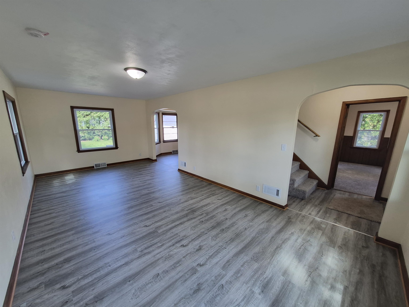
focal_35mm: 13
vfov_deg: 89.9
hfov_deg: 106.2
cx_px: 204
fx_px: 154
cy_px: 154
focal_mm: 1.74
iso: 125
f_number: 2.2
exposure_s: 1/60
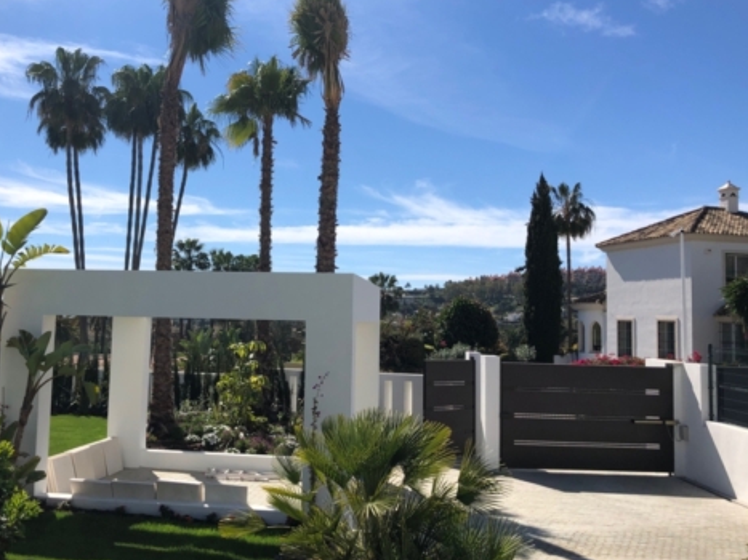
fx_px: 756
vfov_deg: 40.7
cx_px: 316
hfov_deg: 52.4
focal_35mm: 35
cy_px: 262
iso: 20
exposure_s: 1/3436
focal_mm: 4
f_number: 1.8
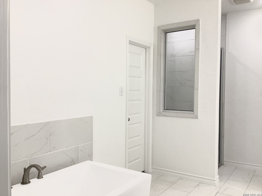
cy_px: 98
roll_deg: -0.2
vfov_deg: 45.4
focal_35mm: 31
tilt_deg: -2.2
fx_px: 235
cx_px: 131
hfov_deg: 58.4
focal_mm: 3.3
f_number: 2.4
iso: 64
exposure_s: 1/120
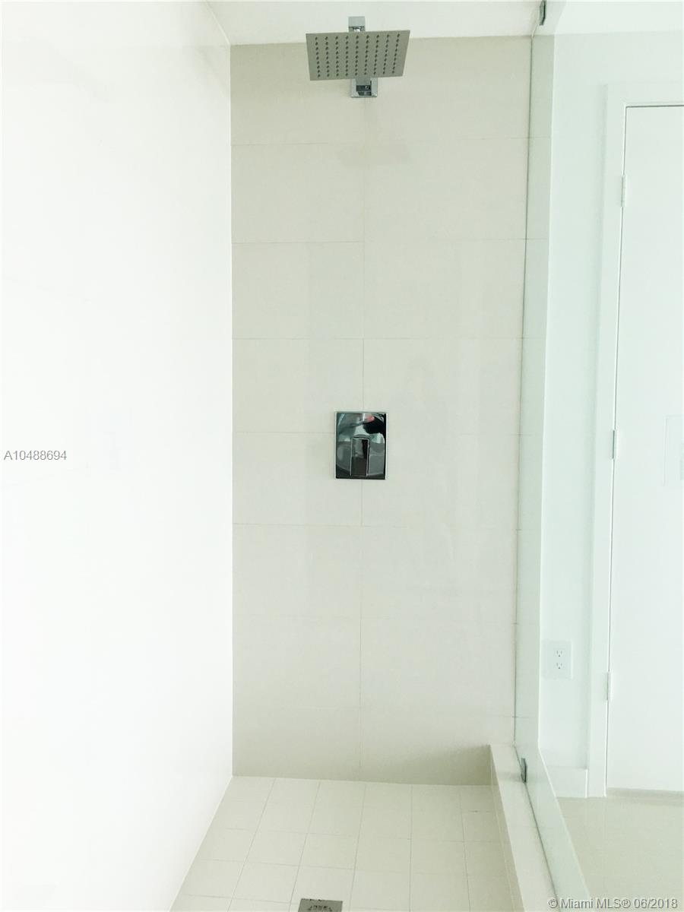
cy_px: 456
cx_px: 342
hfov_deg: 48.2
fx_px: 764
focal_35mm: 29
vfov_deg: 61.7
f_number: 2.2
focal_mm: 4.15
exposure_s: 1/120
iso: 40
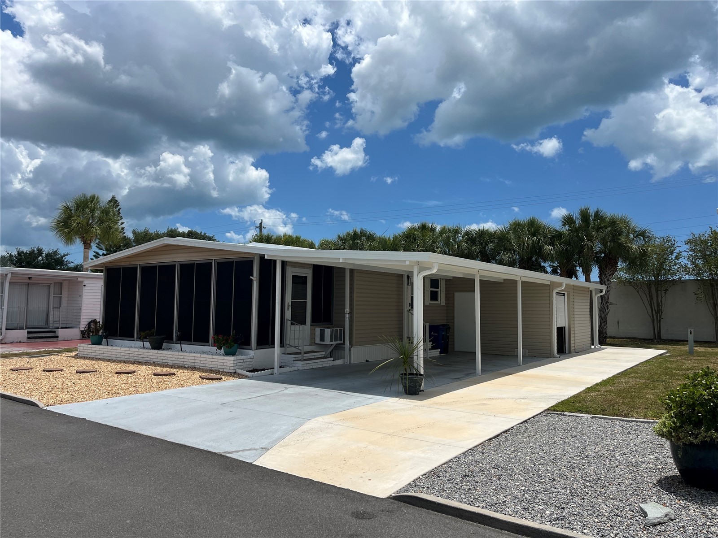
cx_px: 359
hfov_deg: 67.3
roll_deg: -0.2
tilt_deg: +3.6
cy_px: 269
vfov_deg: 53.1
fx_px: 539
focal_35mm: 26
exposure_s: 1/6897
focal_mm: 5.1
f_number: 1.6
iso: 50
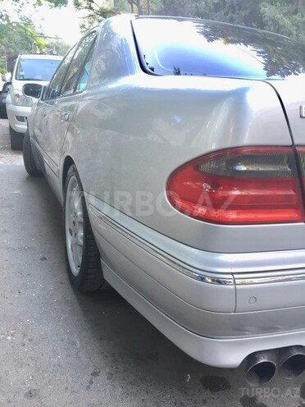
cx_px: 152
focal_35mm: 29
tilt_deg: -15.4
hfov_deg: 48.2
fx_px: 341
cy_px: 204
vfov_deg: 61.7
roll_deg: +1.3
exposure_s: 1/33
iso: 80
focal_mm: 4.15
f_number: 2.2
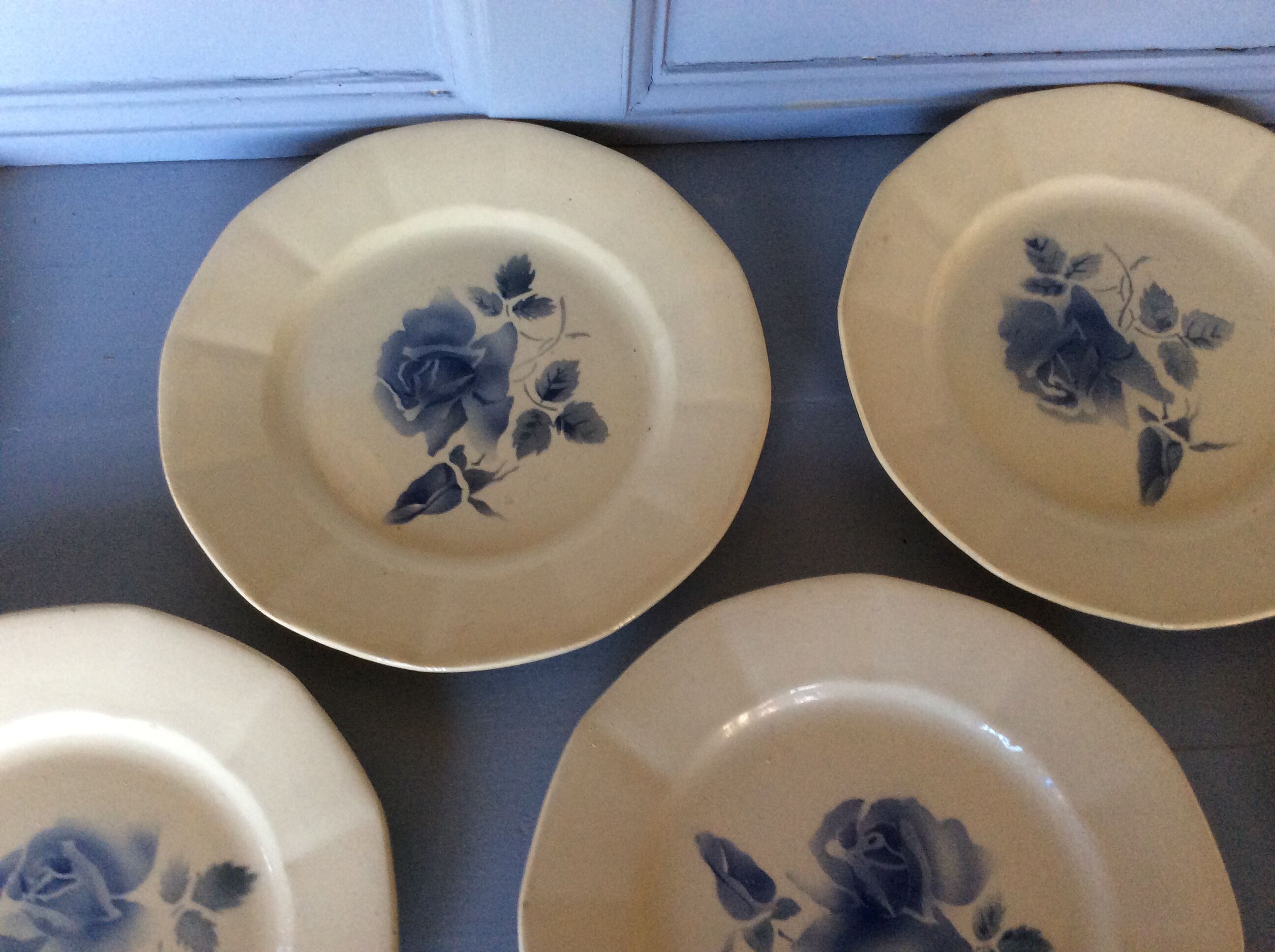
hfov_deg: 56.9
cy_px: 476
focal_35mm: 32
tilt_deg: -68.9
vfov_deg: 44.1
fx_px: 1177
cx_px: 638
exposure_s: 1/25
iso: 160
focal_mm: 3.3
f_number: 2.4
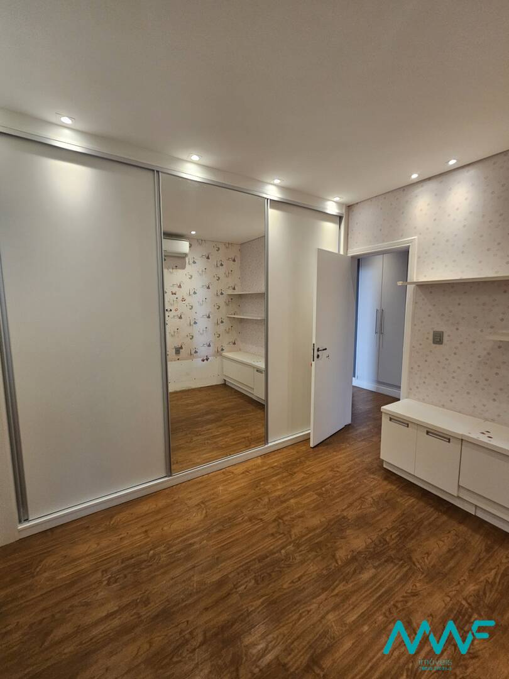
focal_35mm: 13
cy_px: 340
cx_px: 254
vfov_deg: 106.2
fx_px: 255
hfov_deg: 89.9
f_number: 2.2
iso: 200
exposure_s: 1/60
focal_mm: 2.2
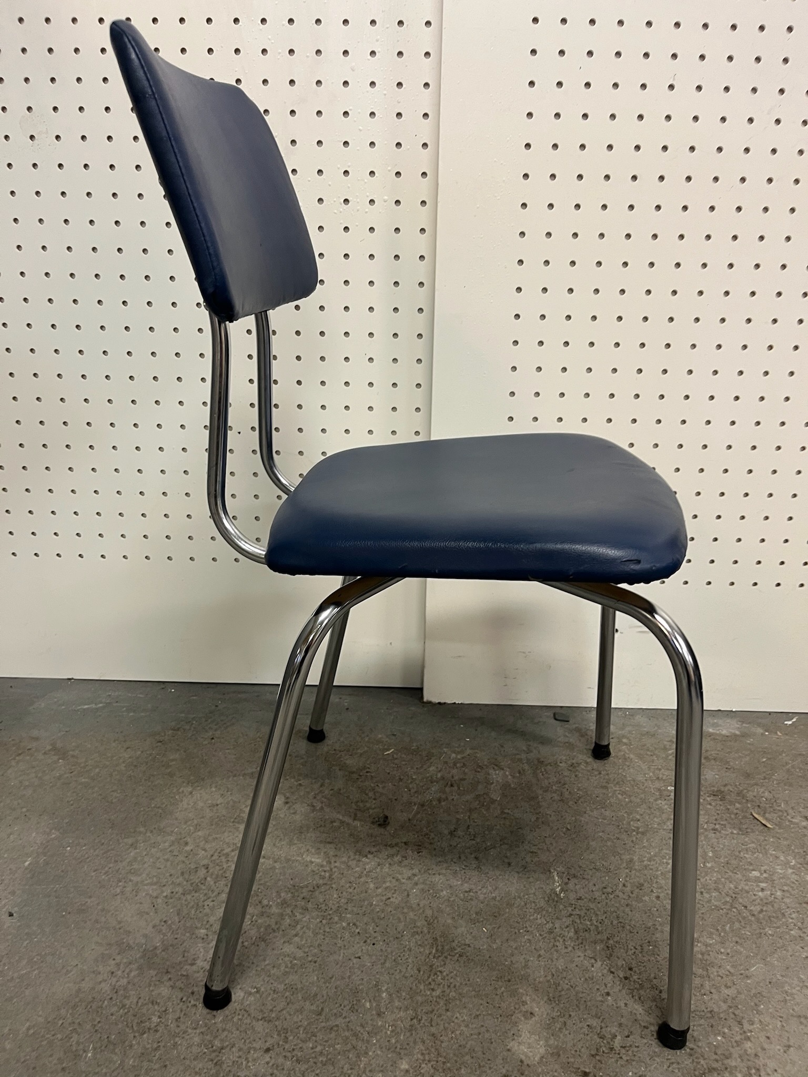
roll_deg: +0.9
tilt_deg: -19.6
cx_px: 404
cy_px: 538
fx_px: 809
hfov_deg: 53.1
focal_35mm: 26
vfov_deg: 67.3
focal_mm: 5.1
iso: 125
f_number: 1.6
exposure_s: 1/50
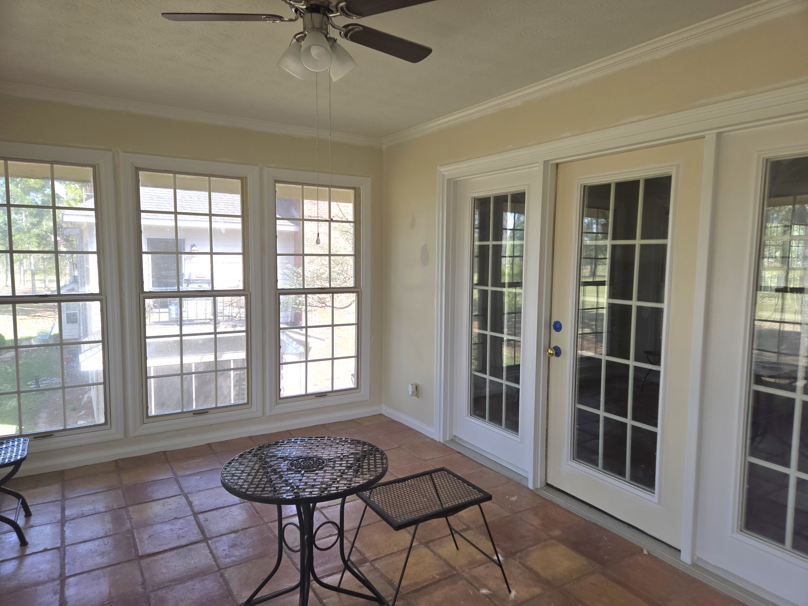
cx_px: 404
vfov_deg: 58.9
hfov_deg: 73.9
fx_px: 537
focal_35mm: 23
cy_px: 303
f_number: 1.8
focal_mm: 5.4
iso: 25
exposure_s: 1/161
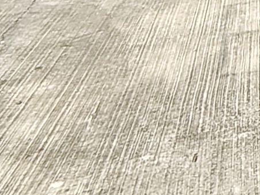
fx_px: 736
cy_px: -142
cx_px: 545
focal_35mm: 98
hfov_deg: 15.4
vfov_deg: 13.7
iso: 100
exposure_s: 1/3204
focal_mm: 1.42
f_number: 2.2
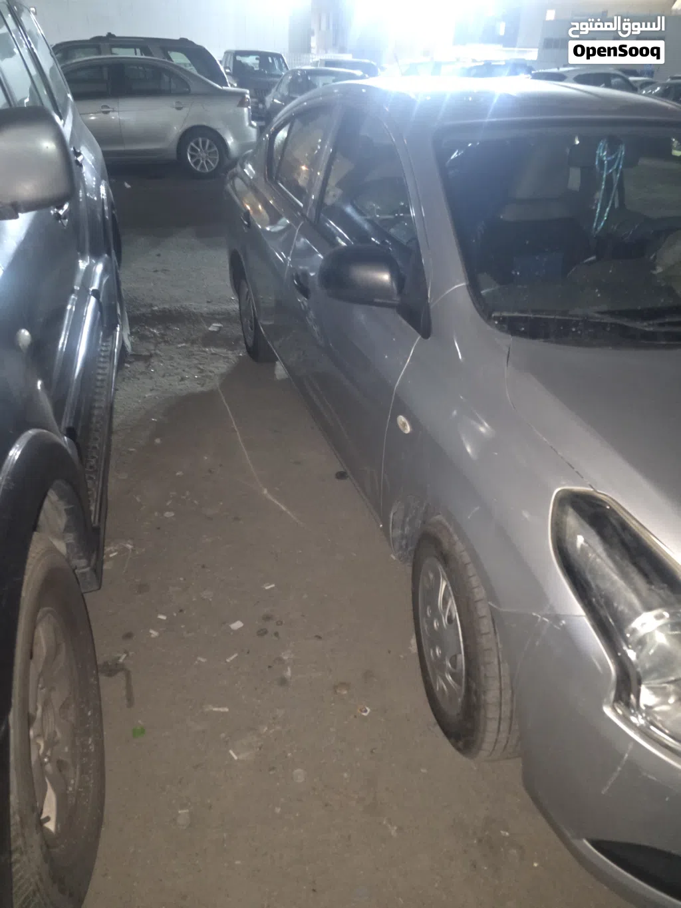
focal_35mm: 23
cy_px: 454
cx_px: 340
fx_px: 603
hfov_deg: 58.9
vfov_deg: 73.9
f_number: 1.7
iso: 6400
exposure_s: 1/8
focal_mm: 6.3
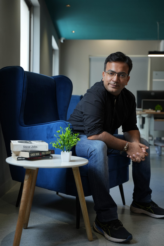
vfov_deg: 43.8
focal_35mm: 45
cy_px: 123
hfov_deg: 30.0
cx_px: 82
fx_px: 306
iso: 200
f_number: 2.8
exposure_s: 1/100
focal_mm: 44.8
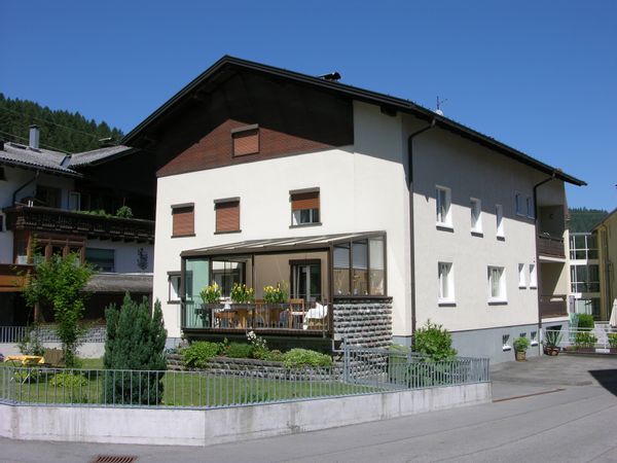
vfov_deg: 34.3
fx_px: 749
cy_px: 232
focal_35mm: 42
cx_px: 308
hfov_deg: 44.8
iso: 50
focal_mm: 10.7
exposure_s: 1/227
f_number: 7.3
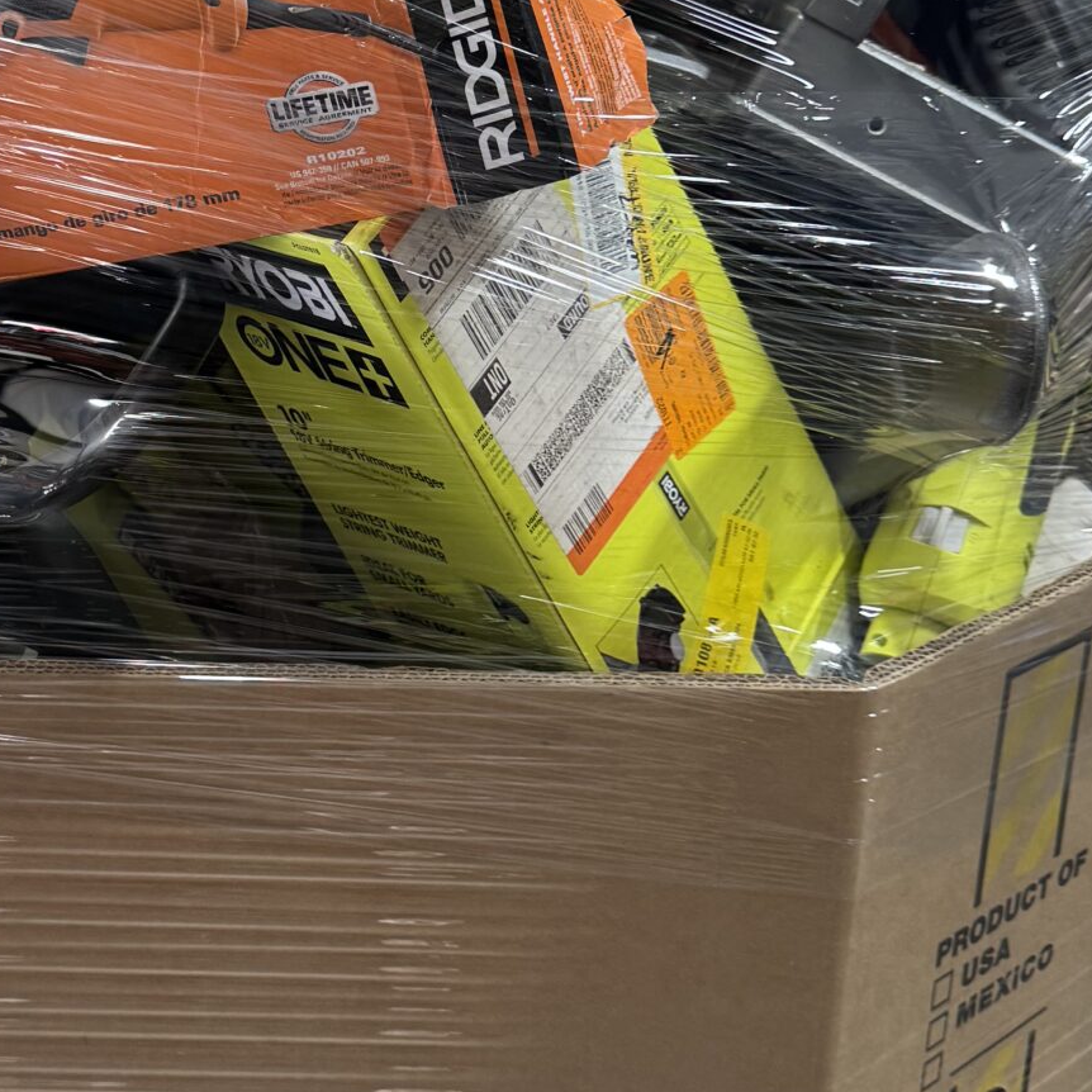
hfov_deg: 26.5
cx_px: 128
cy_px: 352
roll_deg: -0.4
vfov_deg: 27.1
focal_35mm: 63
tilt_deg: -17.3
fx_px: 2248
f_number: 1.78
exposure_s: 1/121
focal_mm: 6.76
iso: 200
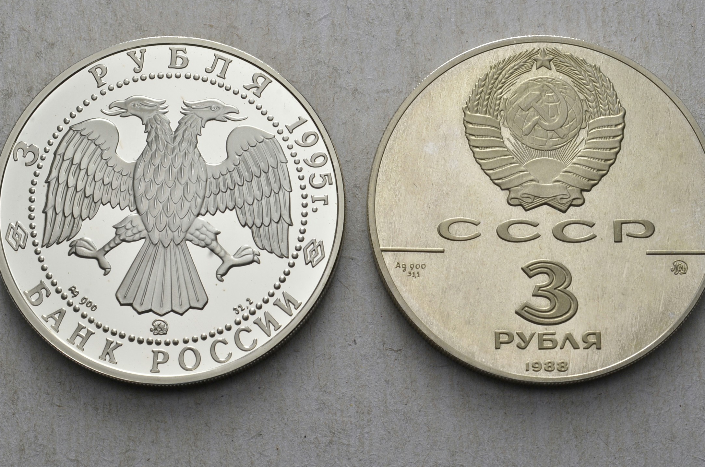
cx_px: 353
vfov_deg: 16.0
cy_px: 219
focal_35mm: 85
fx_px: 1661
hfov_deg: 24.0
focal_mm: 50
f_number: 14
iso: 400
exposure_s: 1/250
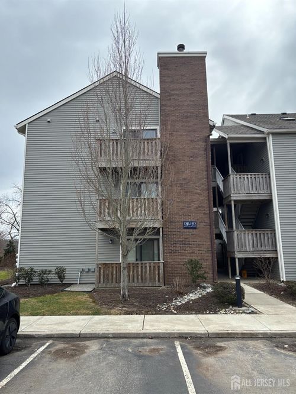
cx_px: 148
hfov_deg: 53.1
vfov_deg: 67.3
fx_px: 296
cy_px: 197
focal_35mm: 26
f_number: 1.6
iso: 50
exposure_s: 1/2288
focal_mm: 5.96
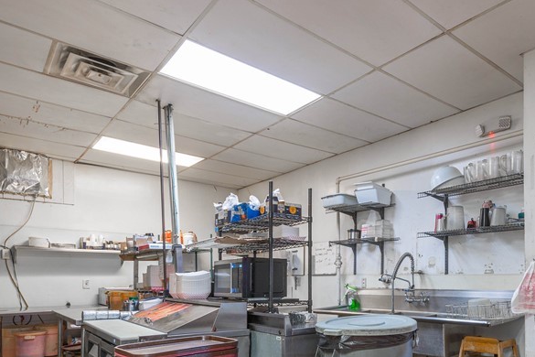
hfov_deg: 68.3
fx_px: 386
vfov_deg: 47.5
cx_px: 335
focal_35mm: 26
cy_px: 271
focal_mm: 14
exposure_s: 1/1.25
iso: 200
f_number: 8
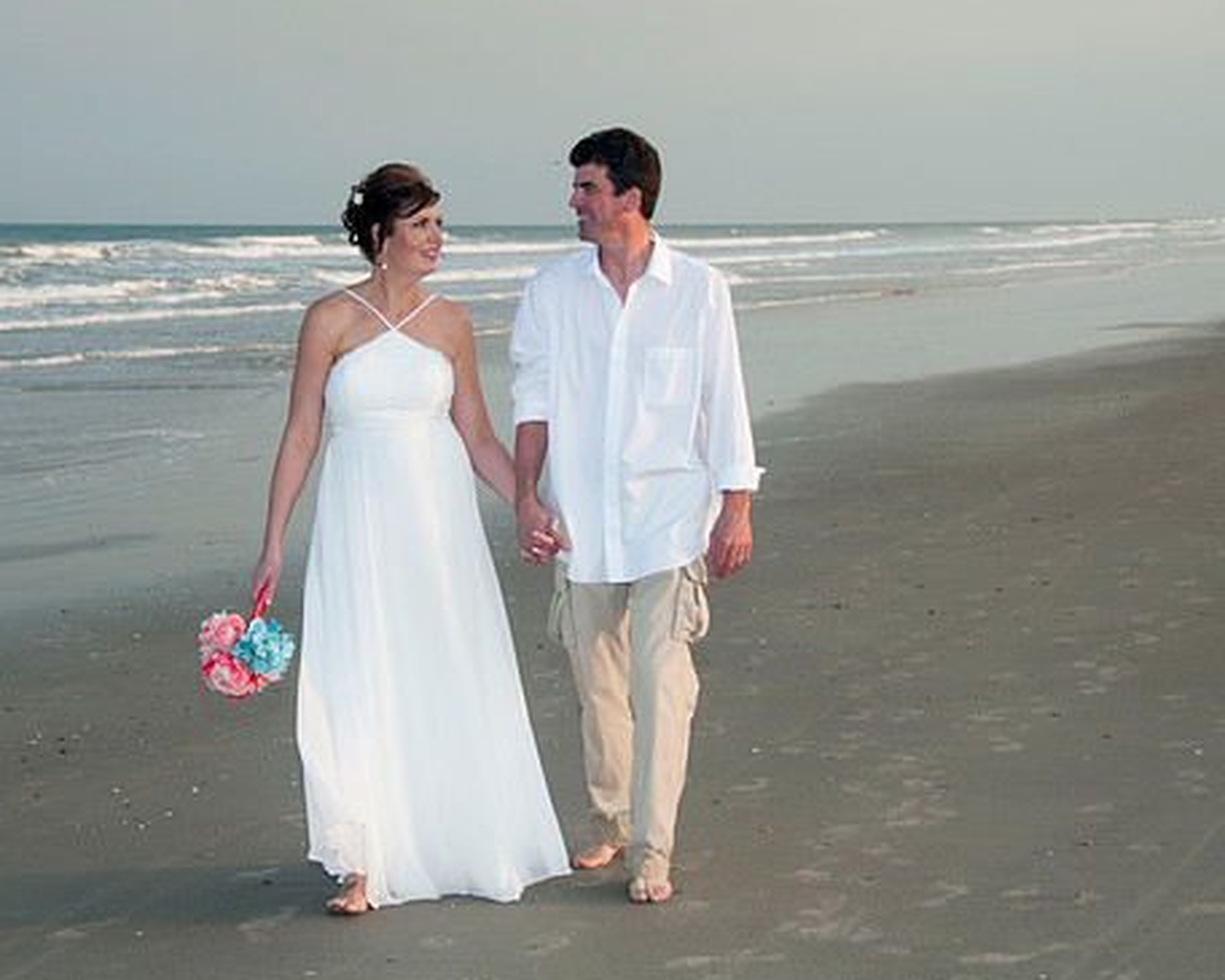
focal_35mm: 82
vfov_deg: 18.7
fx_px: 2974
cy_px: 482
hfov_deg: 23.2
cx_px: 439
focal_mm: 44
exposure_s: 1/250
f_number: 5.6
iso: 100
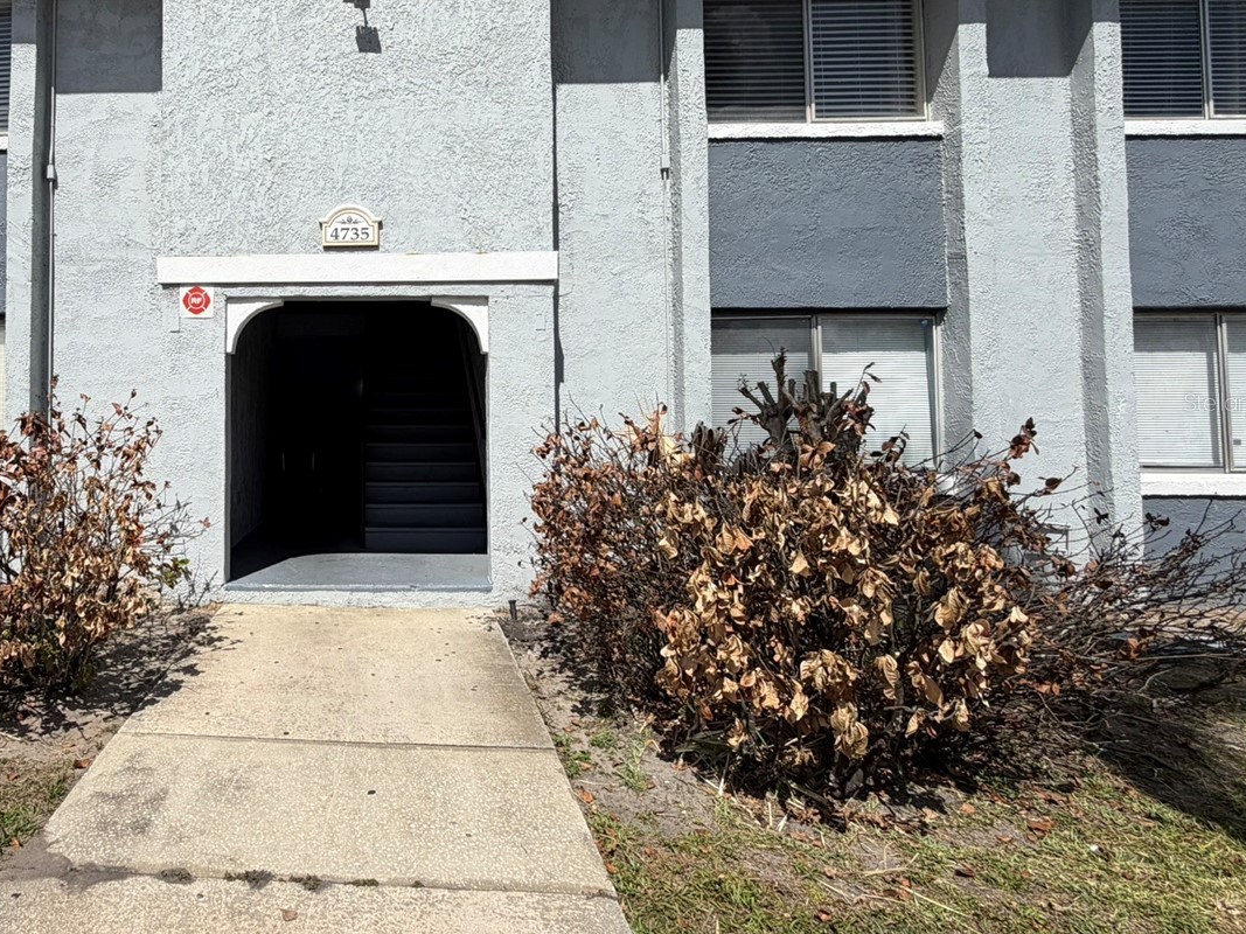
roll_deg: +0.8
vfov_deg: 63.2
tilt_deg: +2.4
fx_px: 756
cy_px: 402
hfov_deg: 75.0
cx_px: 360
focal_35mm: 21
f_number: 2.2
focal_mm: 2.22
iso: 20
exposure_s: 1/1464
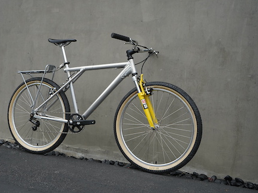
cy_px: 98
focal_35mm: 41
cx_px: 112
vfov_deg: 35.1
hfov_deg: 45.7
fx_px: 305
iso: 1600
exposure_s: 1/200
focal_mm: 37
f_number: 22
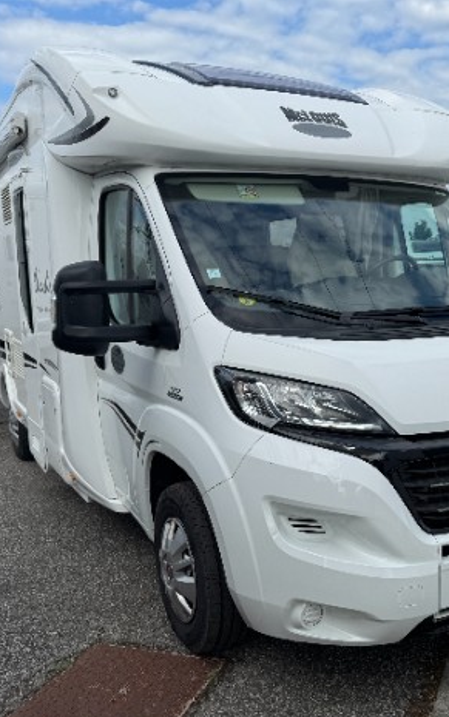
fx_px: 685
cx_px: 313
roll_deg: -1.4
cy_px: 369
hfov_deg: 35.8
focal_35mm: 35
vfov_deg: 55.3
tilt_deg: -7.3
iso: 80
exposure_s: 1/4310
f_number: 1.78
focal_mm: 6.76
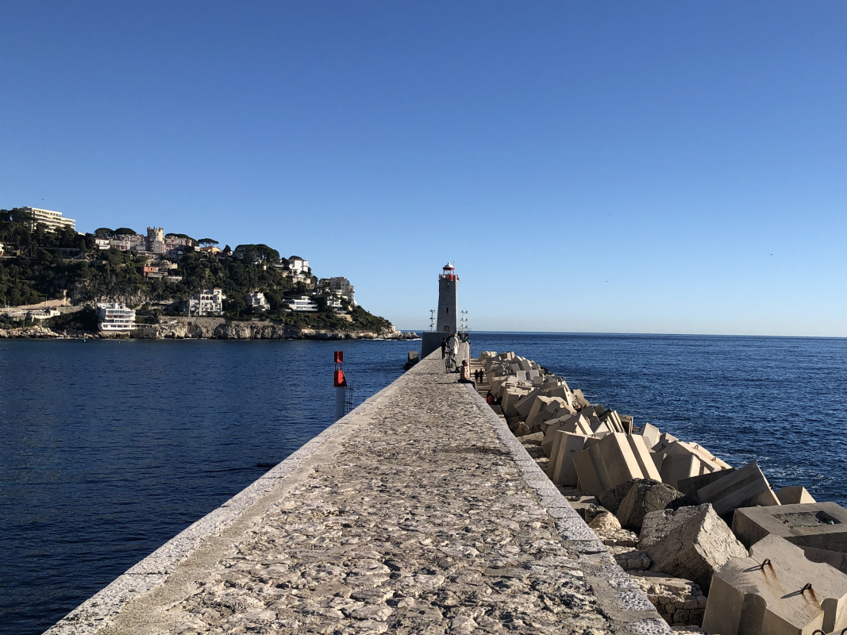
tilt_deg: +3.0
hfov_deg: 43.6
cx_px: 619
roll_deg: -1.7
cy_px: 282
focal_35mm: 42
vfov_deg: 34.3
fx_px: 1028
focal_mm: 3.99
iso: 20
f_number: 1.8
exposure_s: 1/2525
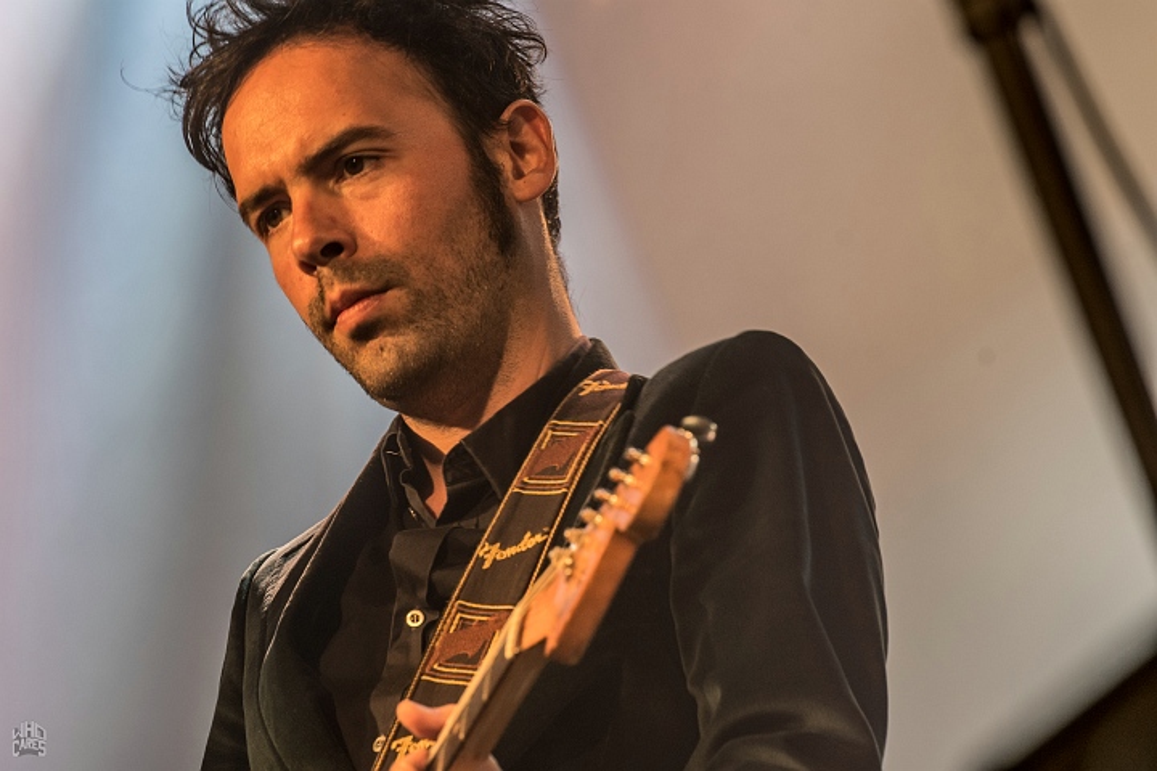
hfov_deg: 6.9
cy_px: 386
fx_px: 9641
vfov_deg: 4.6
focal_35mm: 300
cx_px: 578
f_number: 8
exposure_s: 1/100
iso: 500
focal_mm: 200
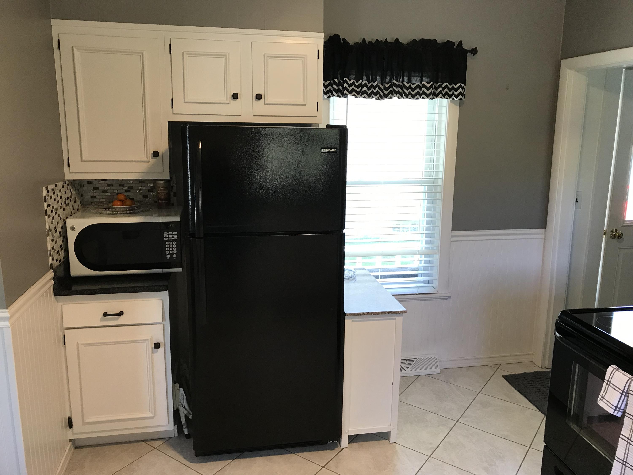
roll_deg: -0.2
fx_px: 512
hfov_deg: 63.4
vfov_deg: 49.7
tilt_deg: -10.9
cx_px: 316
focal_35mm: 28
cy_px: 238
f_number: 1.8
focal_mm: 3.99
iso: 32
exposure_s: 1/30
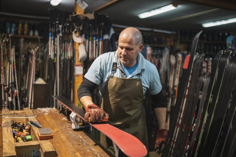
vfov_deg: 37.9
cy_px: 78
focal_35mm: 35
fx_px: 229
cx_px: 118
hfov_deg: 54.4
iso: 500
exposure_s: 1/250
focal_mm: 35
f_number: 1.4
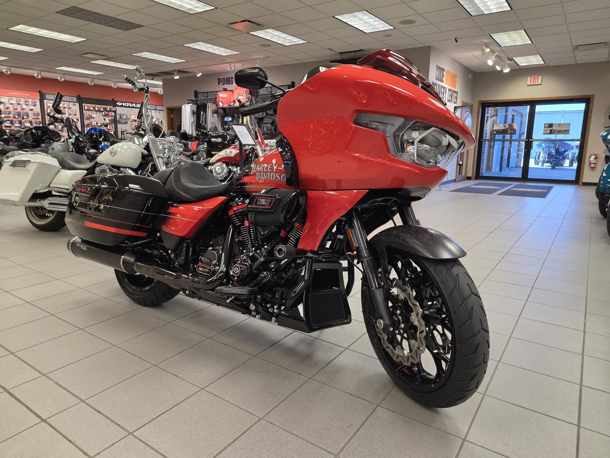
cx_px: 305
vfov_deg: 58.9
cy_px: 229
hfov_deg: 73.9
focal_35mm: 23
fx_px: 405
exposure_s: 1/120
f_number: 1.7
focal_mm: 6.25
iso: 160
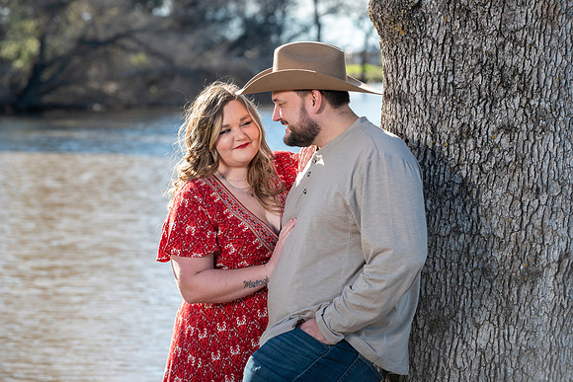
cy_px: 191
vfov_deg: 8.9
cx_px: 286
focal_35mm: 155
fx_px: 2468
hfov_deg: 13.2
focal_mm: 155
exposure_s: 1/250
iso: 160
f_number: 5.6
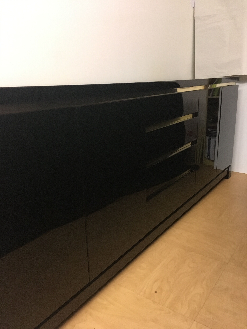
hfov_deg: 48.2
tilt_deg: -16.6
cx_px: 124
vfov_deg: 61.7
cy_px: 164
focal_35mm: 29
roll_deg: +3.3
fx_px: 276
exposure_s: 1/17
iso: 250
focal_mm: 4.15
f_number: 2.2
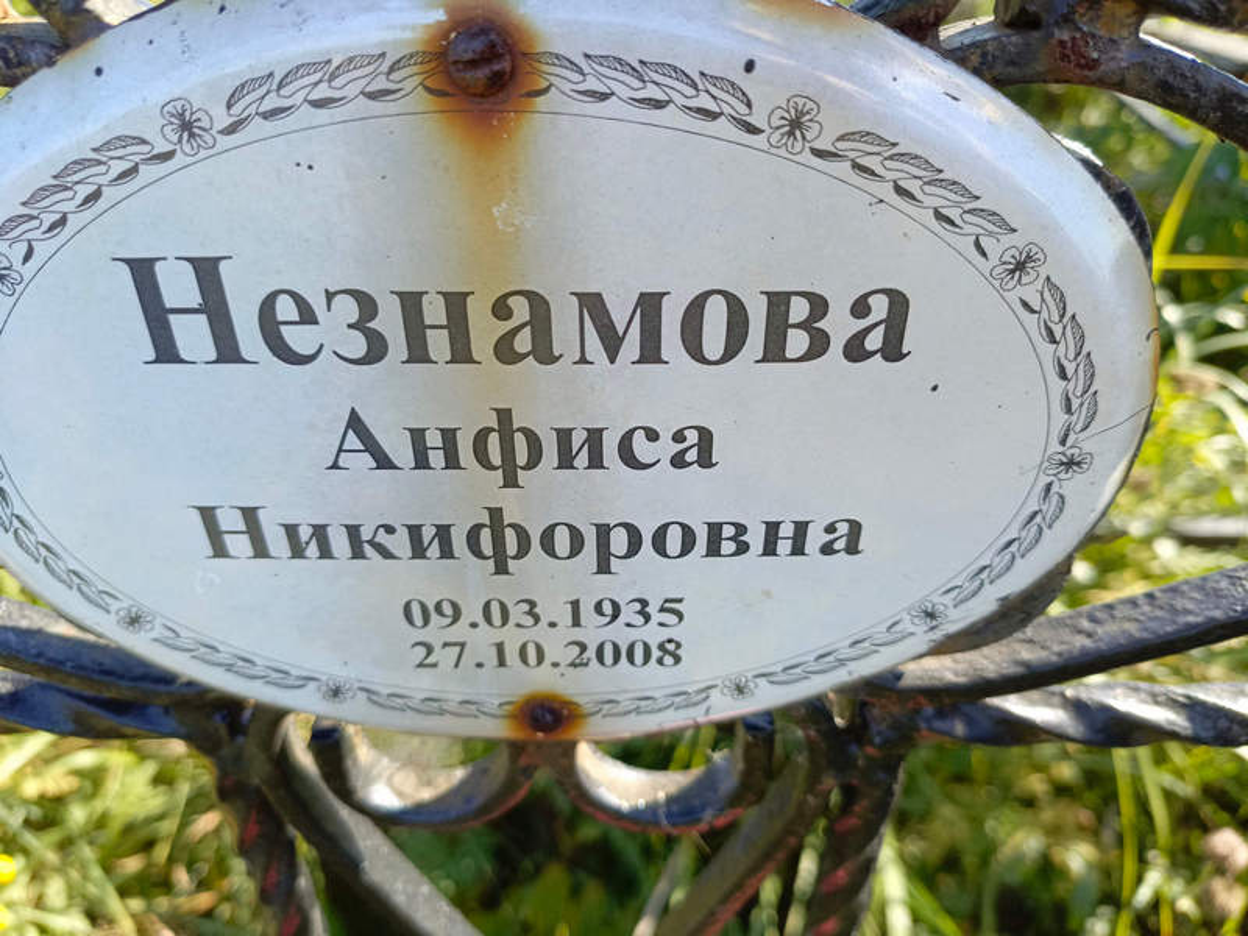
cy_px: 468
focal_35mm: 25
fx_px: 901
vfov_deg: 54.9
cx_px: 624
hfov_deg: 69.4
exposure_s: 1/263
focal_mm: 4.76
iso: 113
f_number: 1.69
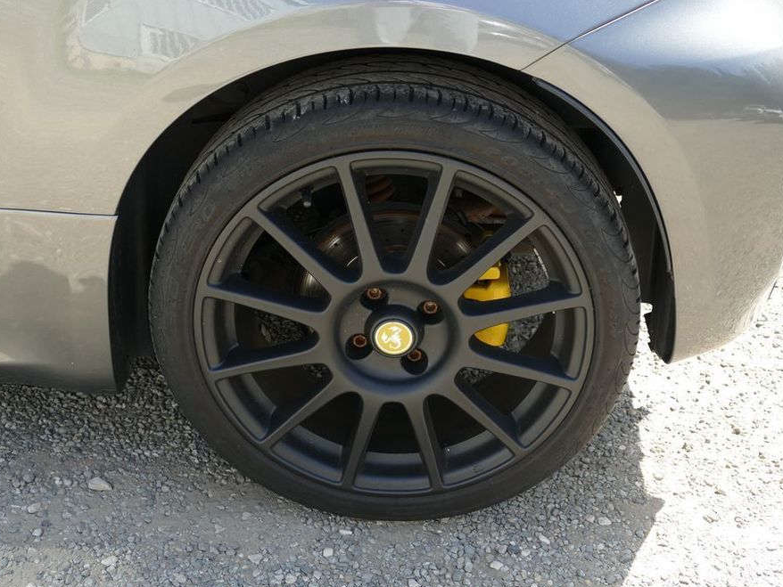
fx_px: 1041
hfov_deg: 41.2
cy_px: 296
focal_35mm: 46
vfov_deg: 31.5
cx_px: 425
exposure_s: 1/320
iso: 125
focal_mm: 15.26
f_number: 3.2
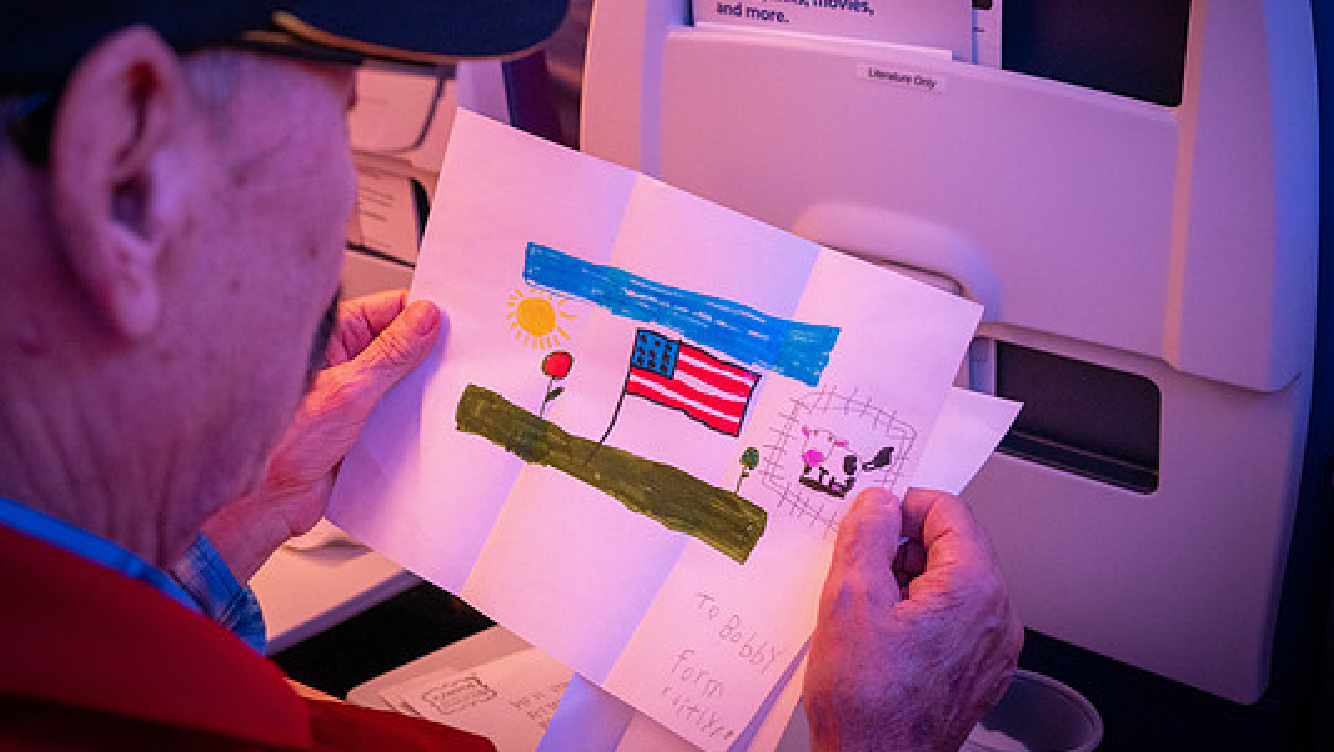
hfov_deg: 41.3
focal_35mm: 50
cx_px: 647
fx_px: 1770
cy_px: 305
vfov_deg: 24.0
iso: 5000
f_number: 6.3
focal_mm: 44
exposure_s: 1/60
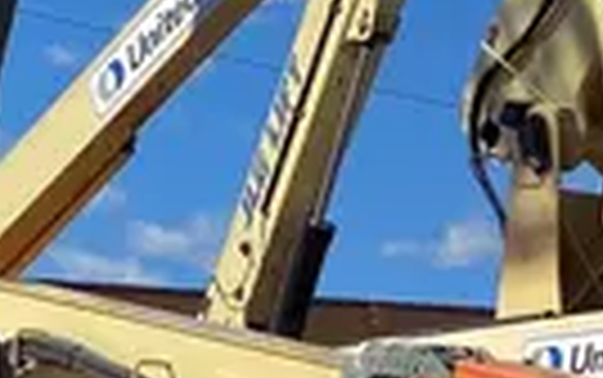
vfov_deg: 7.7
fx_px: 2484
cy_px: 1078
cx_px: 302
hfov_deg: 13.8
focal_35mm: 151
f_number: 1.8
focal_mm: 4.25
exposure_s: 1/2463
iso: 32
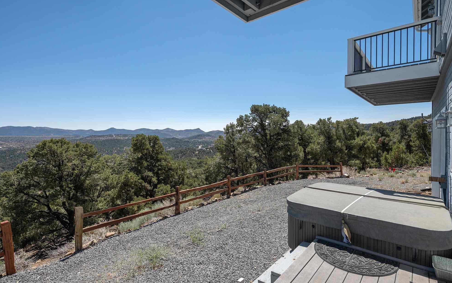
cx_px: 222
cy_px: 150
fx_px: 222
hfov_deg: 91.1
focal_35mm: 18
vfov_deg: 64.9
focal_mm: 17
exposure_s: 1/1000
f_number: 10
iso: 400
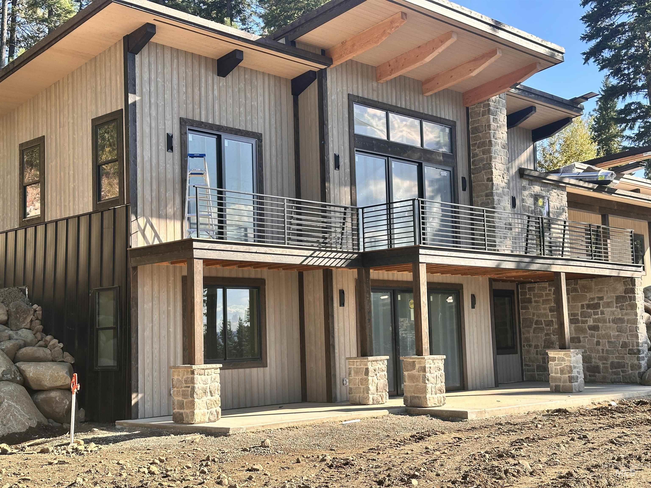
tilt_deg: +6.7
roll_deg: +2.2
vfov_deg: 30.3
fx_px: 903
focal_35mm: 48
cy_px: 244
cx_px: 326
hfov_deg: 39.7
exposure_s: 1/894
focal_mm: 6.86
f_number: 1.78
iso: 64
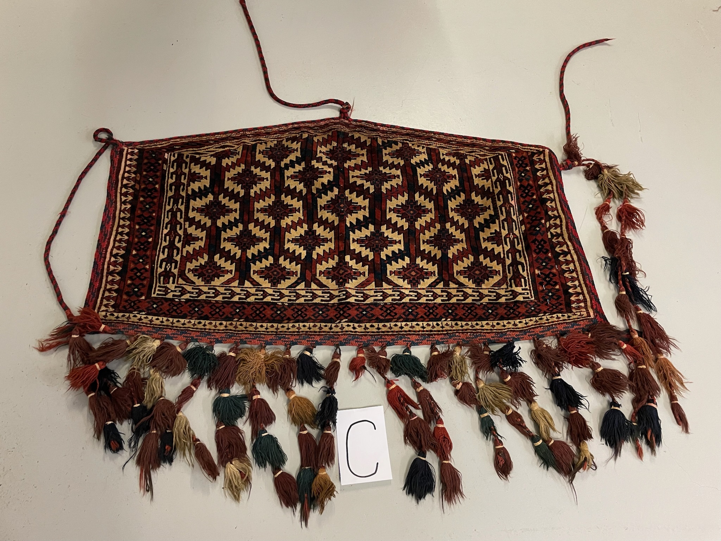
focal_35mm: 26
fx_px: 542
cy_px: 270
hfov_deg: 67.3
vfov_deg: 53.1
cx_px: 360
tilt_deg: -66.1
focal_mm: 4.2
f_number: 1.6
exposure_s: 1/50
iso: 400
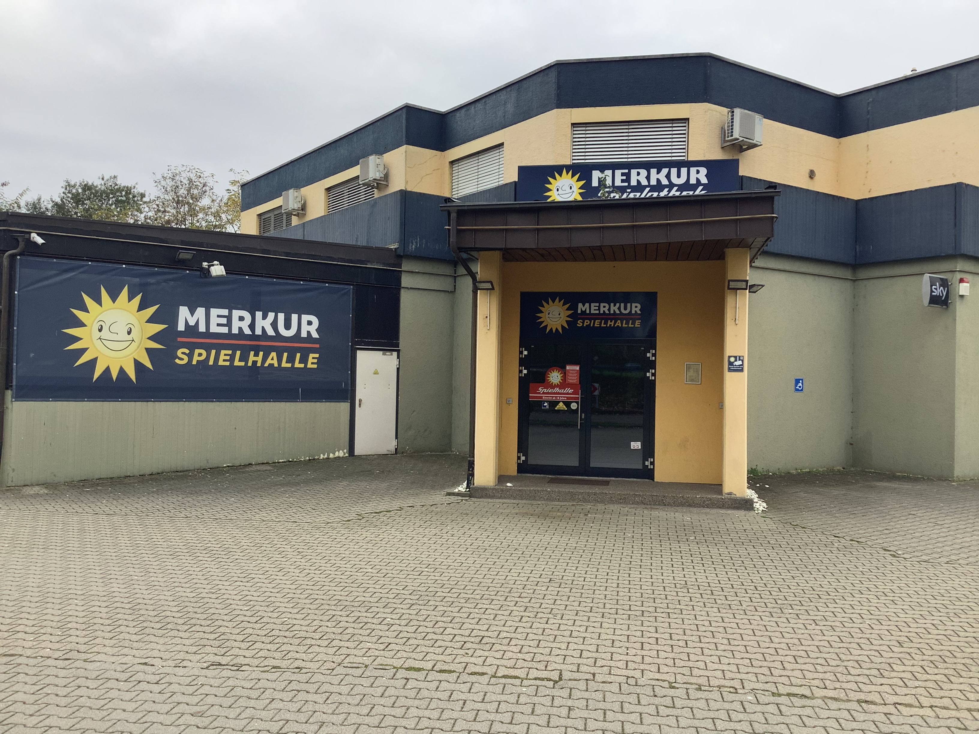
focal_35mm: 31
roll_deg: -2.0
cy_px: 367
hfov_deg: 58.4
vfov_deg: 45.4
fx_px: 877
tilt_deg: -0.3
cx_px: 490
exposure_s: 1/235
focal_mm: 3.3
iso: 25
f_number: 2.4
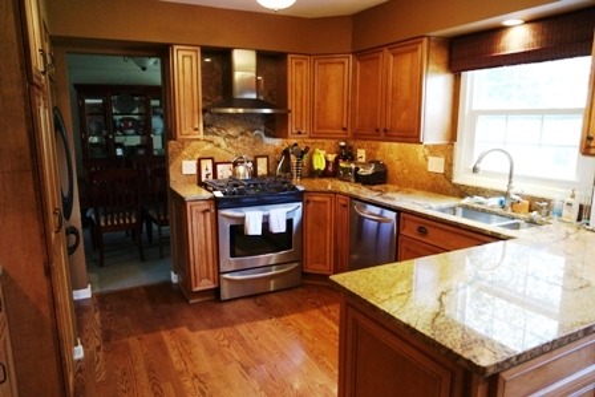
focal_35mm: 24
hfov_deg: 73.7
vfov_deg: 53.2
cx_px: 298
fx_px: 397
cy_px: 198
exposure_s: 1/30
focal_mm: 16
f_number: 3.5
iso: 1600
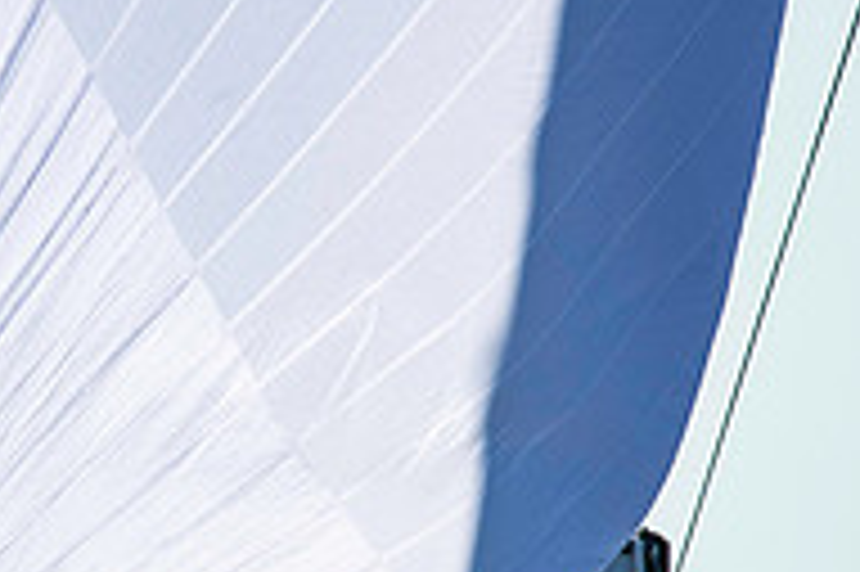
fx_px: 32961
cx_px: -293
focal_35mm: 1381
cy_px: 718
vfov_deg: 1.0
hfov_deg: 1.5
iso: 320
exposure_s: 1/4000
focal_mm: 300
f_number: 5
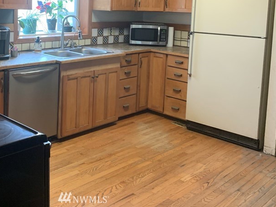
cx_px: 83
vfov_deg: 32.0
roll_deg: -1.9
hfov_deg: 42.1
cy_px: 40
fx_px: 351
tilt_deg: -6.8
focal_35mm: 44
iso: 250
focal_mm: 4.25
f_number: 1.8
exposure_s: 1/60
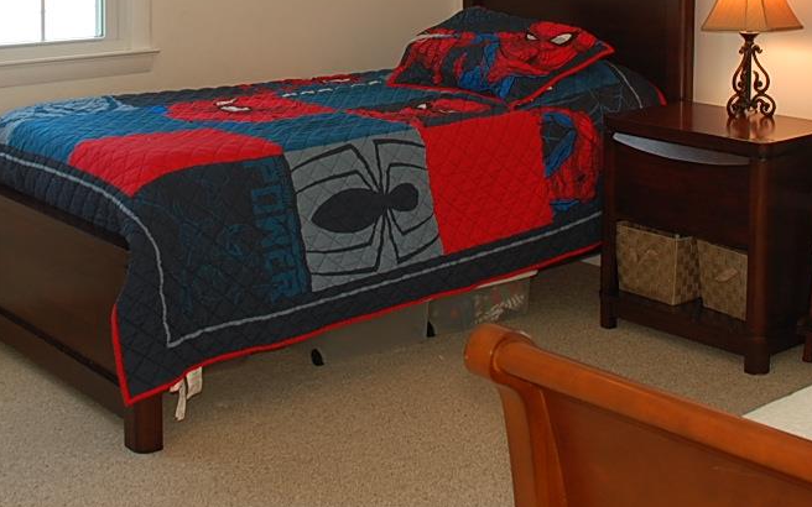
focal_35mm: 63
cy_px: -27
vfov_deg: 19.9
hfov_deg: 32.5
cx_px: 391
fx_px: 1394
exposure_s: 1/60
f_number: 3.5
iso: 200
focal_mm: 18
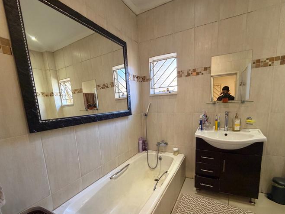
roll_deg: +3.0
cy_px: 127
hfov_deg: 91.0
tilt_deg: -8.8
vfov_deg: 74.0
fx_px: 140
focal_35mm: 17
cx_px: 145
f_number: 2.2
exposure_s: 1/50
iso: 320
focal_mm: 2.22
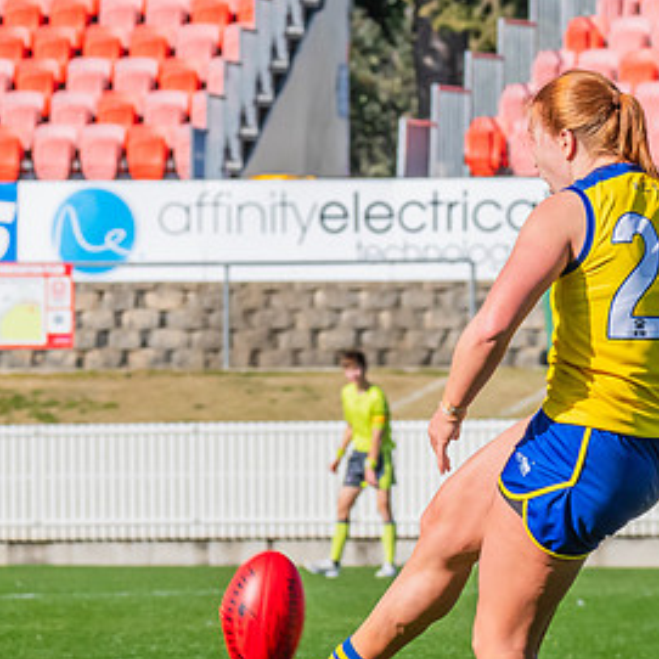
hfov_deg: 2.8
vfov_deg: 2.8
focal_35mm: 636
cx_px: 450
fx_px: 13698
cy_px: 363
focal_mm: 210
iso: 800
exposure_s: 1/1250
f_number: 13
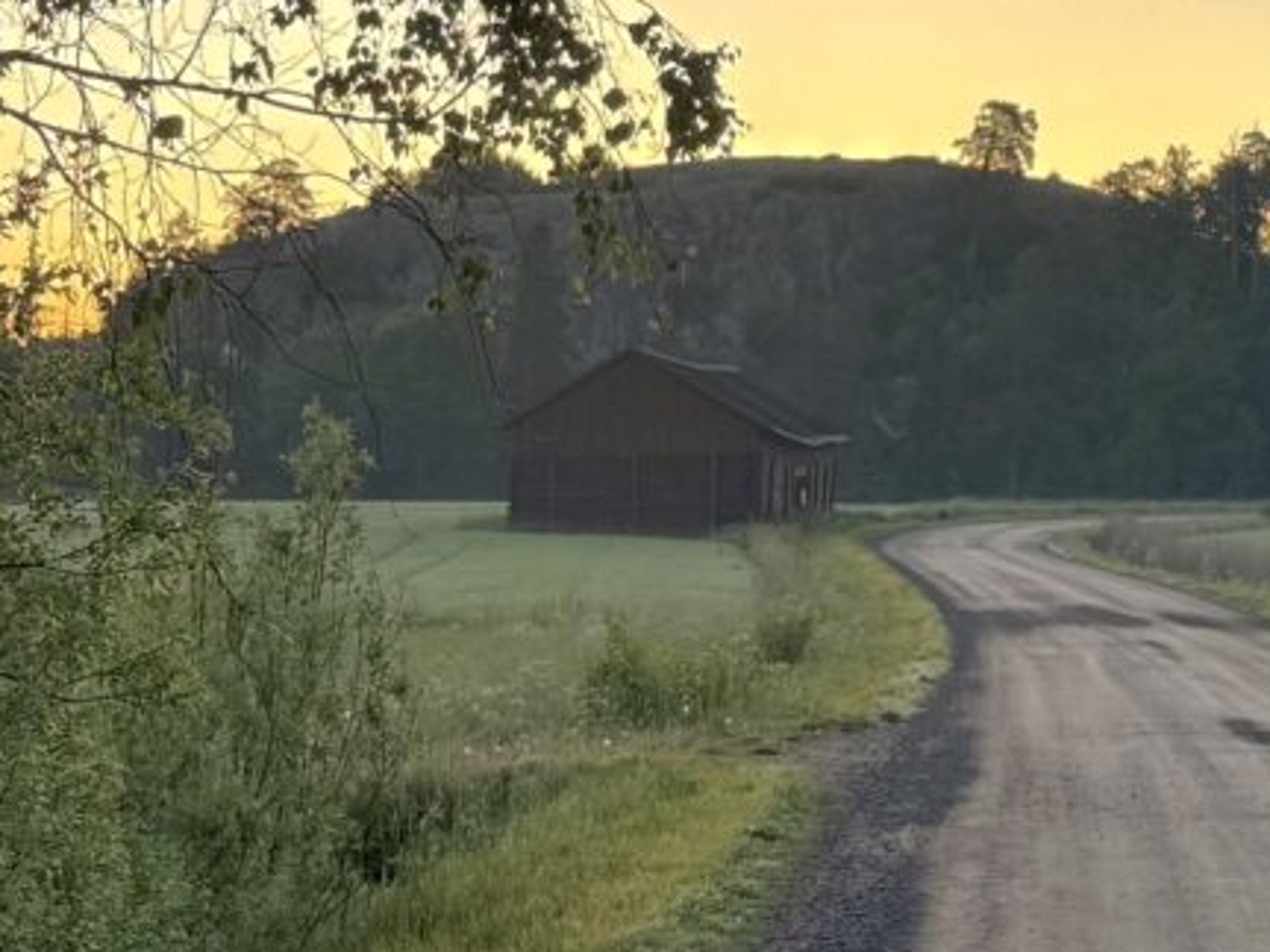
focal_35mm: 111
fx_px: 4072
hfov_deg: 17.7
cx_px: 676
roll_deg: -1.6
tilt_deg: +3.5
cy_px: 165
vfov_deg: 13.3
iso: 64
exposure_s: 1/121
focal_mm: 6.76
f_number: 1.78
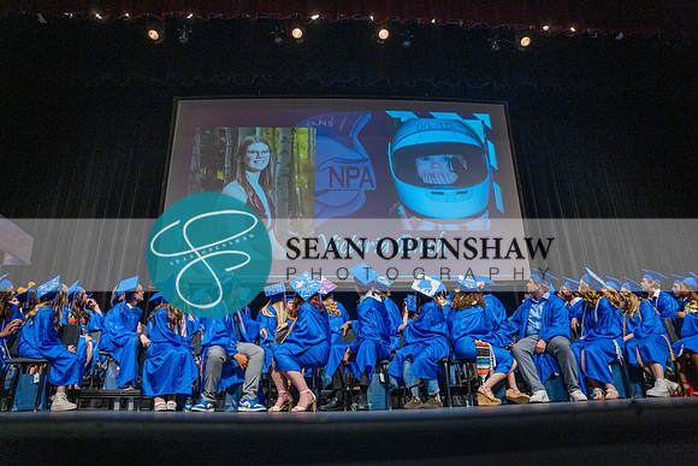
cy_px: 233
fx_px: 465
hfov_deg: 73.7
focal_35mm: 24
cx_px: 349
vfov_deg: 53.2
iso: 2500
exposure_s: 1/160
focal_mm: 24
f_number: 2.8
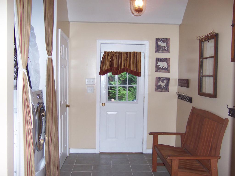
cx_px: 118
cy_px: 88
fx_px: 244
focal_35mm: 36
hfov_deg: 51.4
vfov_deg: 39.7
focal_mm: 5.6
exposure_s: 1/60
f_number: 2.8
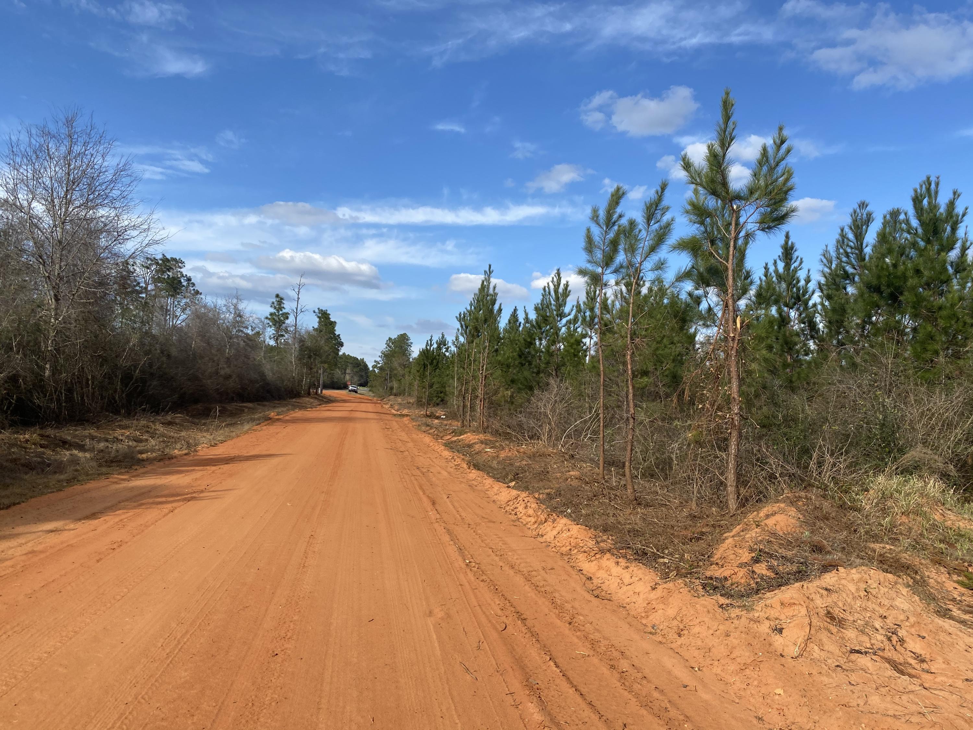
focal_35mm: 26
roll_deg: -4.5
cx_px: 486
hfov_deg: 67.3
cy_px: 365
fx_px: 731
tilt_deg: +5.3
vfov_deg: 53.1
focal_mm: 4.25
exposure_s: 1/2268
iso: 32
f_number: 1.8
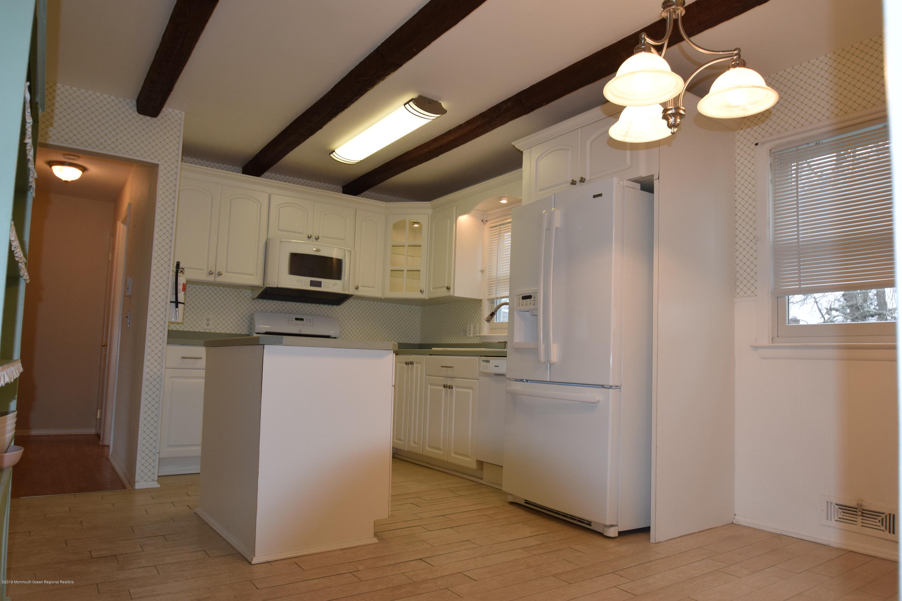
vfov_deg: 53.1
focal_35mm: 24
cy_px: 300
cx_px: 451
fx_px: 601
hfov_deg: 73.7
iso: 560
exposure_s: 1/125
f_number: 5.6
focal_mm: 16
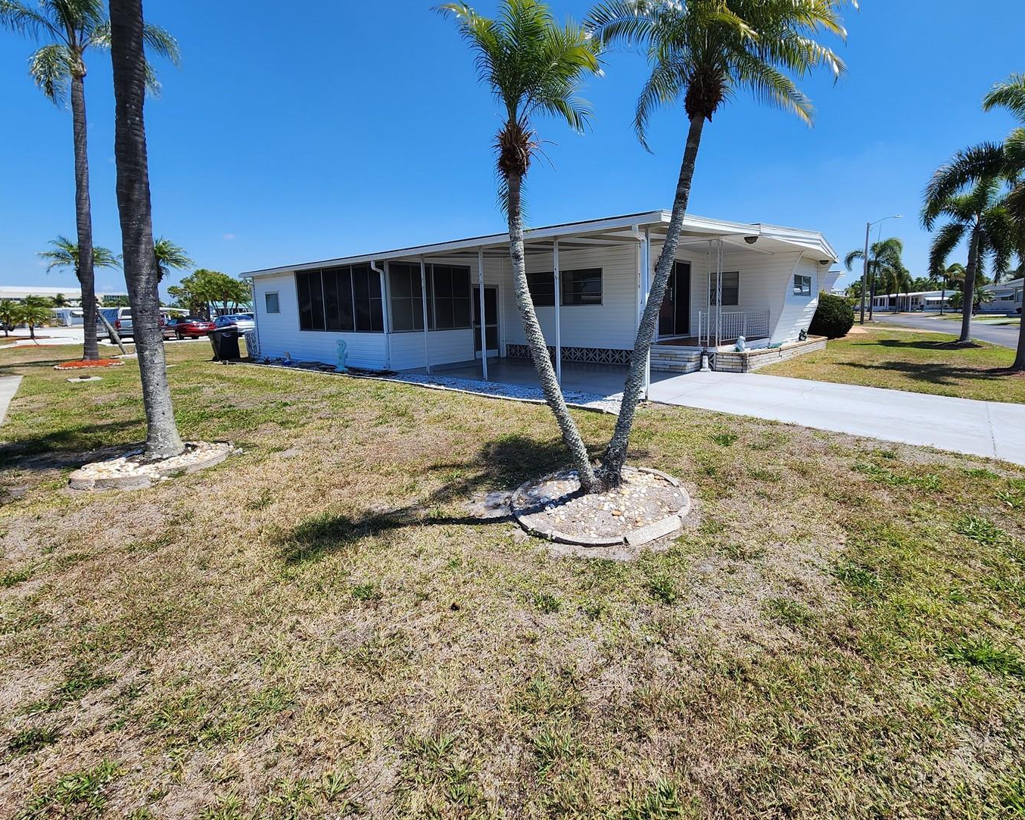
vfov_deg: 83.8
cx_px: 586
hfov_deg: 96.1
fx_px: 455
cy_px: 369
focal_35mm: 15
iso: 50
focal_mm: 2.2
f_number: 2.2
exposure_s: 1/1879
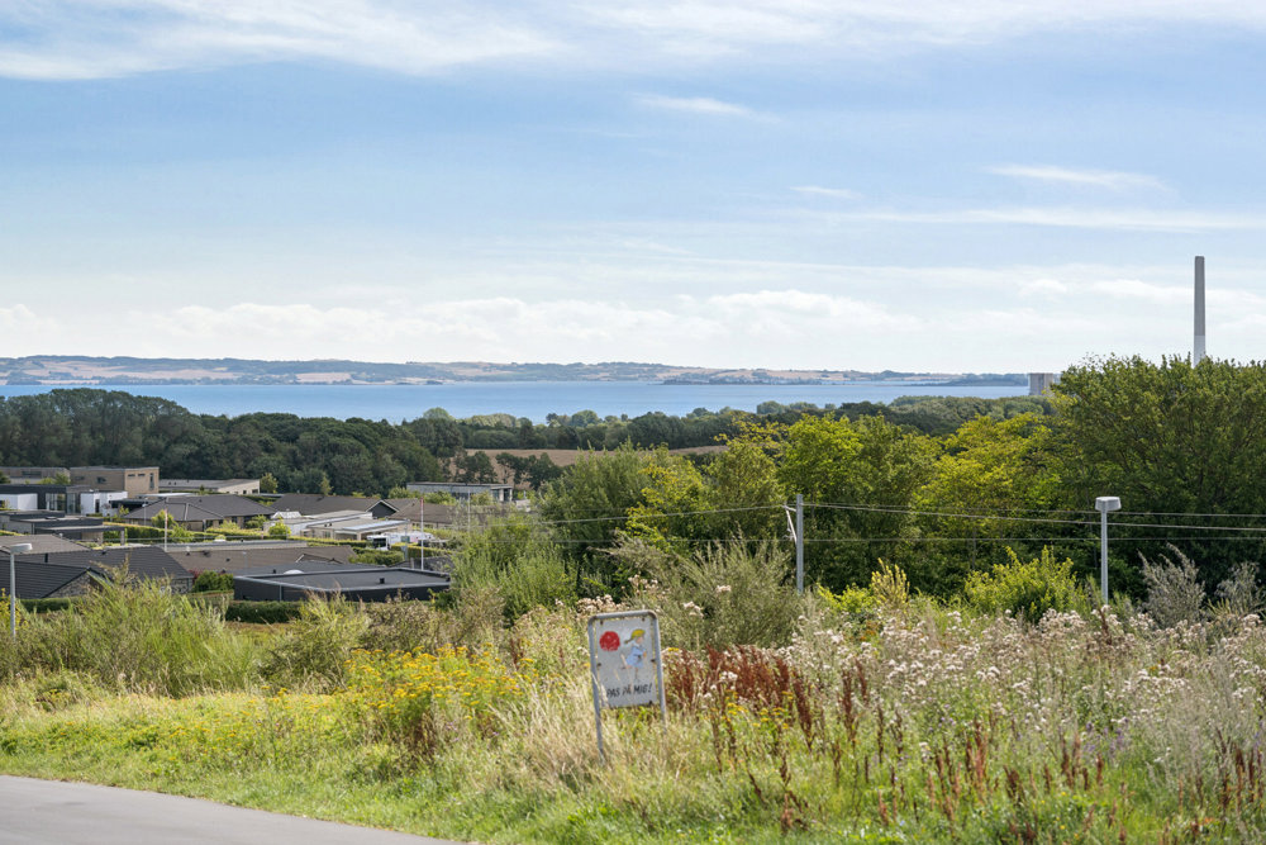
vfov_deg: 20.3
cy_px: 422
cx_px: 633
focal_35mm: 67
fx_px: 2356
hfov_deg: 30.1
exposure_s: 1/800
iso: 64
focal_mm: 67
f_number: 4
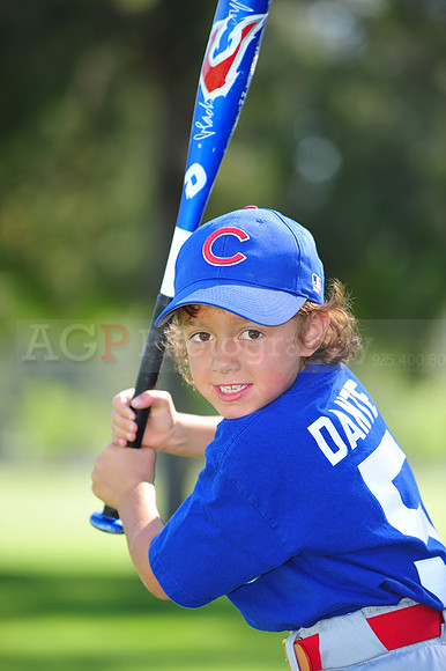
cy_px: 336
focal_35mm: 200
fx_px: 3721
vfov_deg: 10.3
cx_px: 223
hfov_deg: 6.9
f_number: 4.5
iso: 200
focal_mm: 200
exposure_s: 1/320
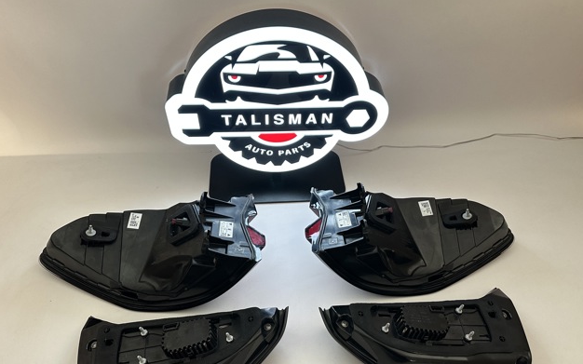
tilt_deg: -51.9
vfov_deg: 47.4
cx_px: 289
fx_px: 413
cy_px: 215
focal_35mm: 26
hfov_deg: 70.4
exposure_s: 1/121
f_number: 1.78
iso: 200
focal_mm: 6.86
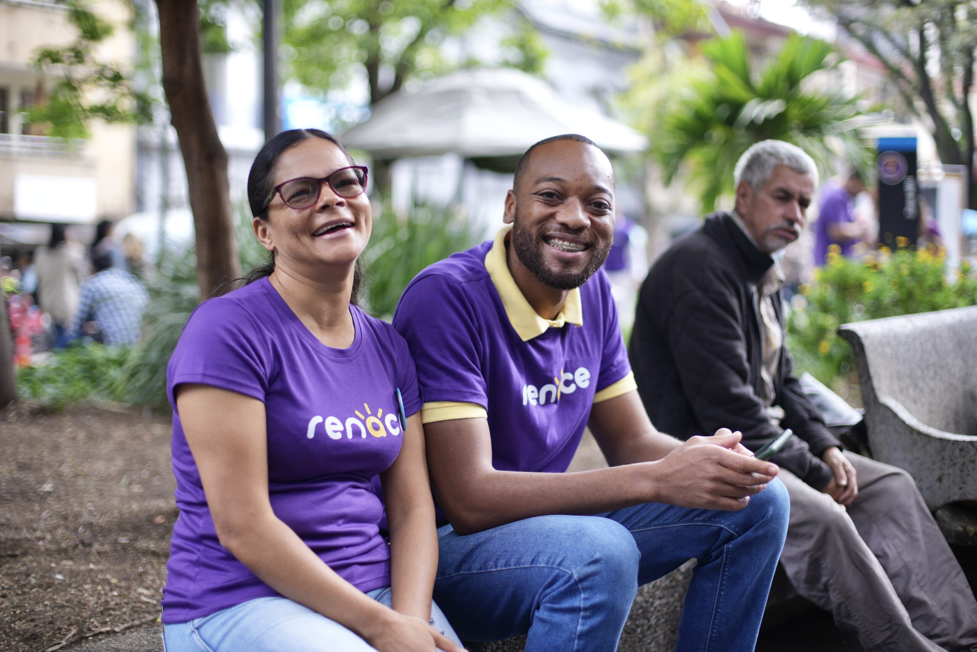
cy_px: 326
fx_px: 1357
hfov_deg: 39.6
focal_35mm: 50
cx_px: 488
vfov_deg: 27.0
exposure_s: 1/500
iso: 160
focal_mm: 50
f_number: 1.8
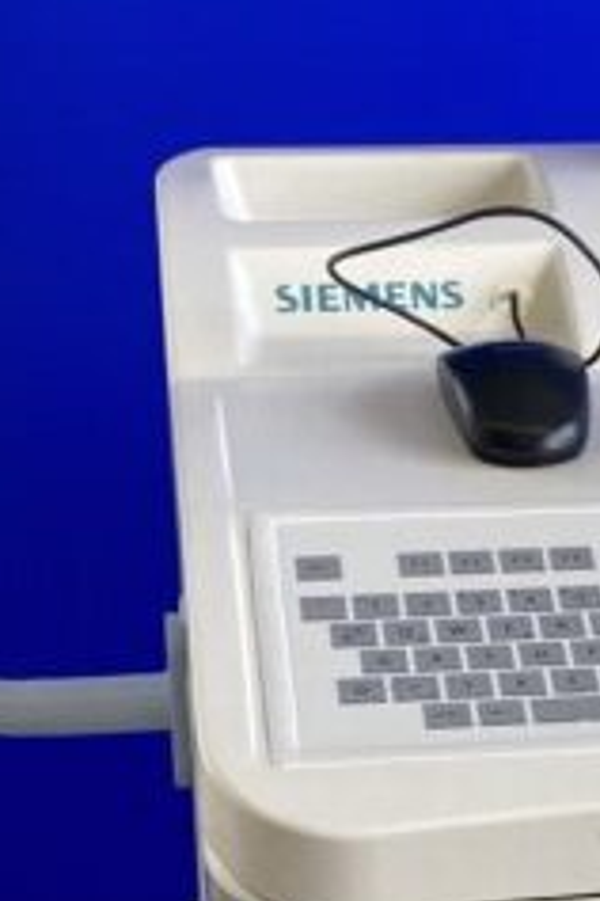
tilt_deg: -21.1
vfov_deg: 14.8
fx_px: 3425
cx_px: 915
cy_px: 802
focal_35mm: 137
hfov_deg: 9.7
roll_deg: -1.5
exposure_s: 1/126
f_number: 1.8
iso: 32
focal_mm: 4.25
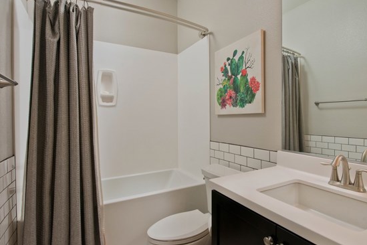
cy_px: 120
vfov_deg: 59.5
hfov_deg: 80.8
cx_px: 208
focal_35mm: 21
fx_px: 214
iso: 400
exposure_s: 1/125
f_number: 7.1
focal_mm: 18
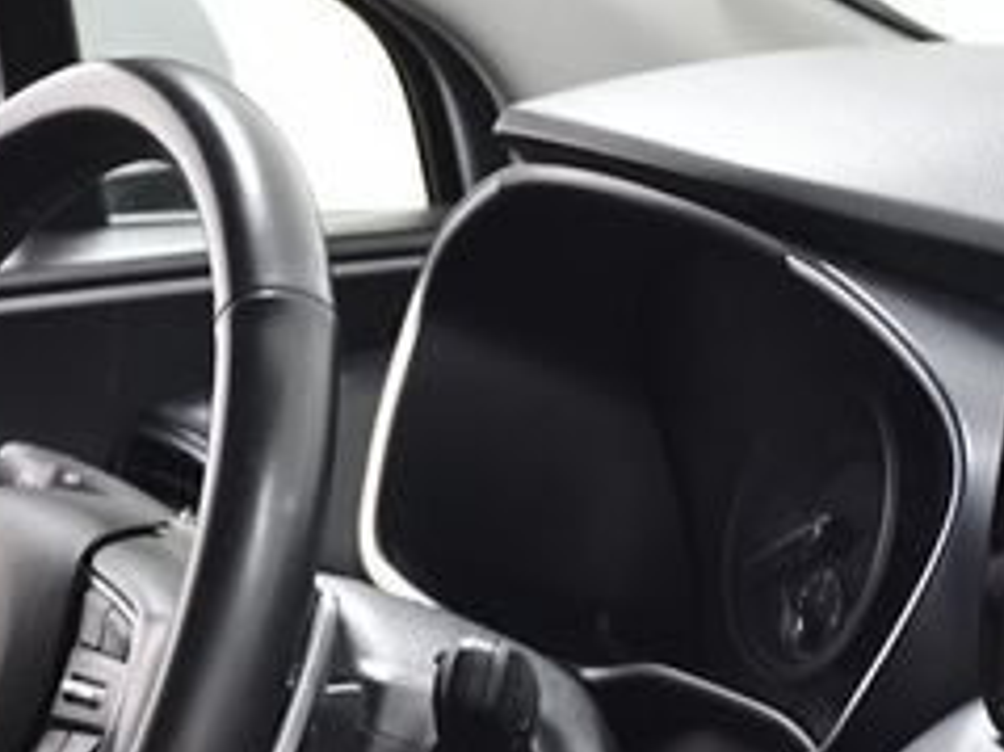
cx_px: 542
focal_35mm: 201
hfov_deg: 9.8
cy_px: 687
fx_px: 5827
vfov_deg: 7.4
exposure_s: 1/80
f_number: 4.8
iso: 1250
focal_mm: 52
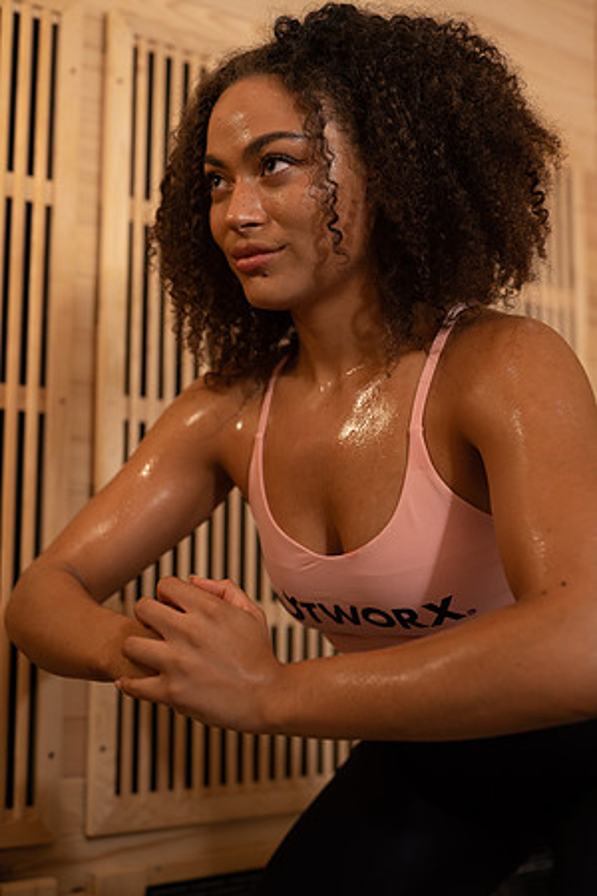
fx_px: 1244
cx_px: 298
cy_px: 448
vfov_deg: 39.6
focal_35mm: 50
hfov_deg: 27.0
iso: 320
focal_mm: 50
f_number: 2.8
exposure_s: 1/100
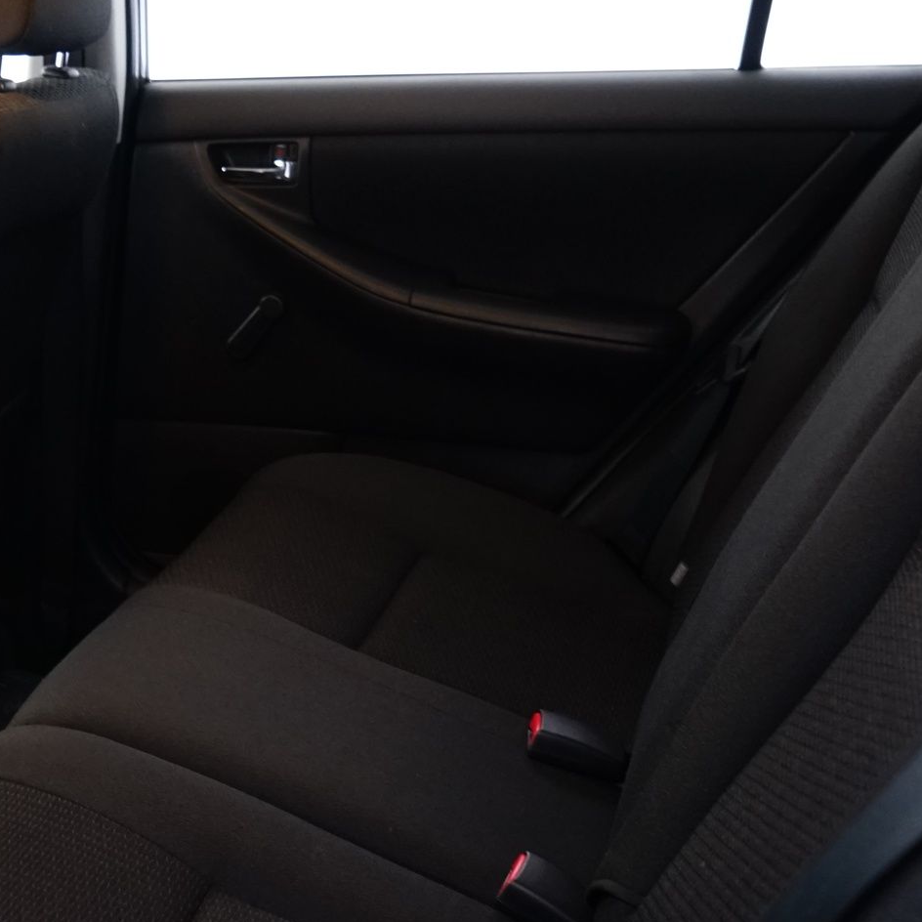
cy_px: 444
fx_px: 1627
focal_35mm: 54
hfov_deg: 29.8
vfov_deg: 31.6
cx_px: 26
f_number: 4
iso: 1600
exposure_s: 1/10
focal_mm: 24
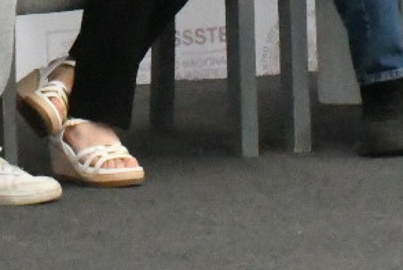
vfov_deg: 3.7
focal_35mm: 370
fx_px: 4146
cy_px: -368
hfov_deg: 5.6
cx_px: 52
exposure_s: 1/200
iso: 20000
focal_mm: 45
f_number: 18
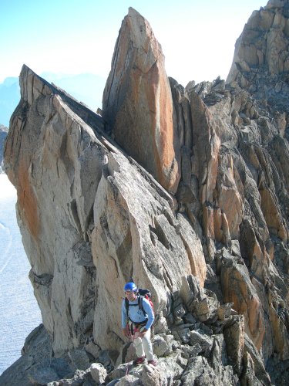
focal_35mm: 38
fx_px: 423
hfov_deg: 37.7
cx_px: 144
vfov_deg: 49.0
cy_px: 193
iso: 50
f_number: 2.8
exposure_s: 1/390
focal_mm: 7.8
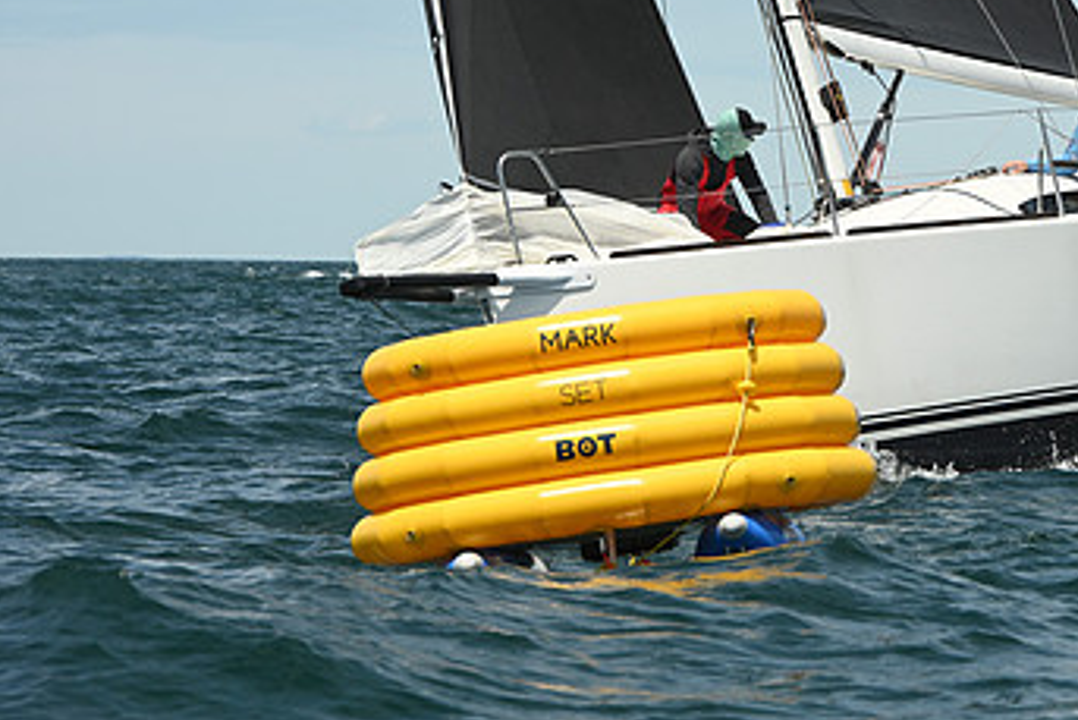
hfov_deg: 6.9
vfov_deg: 4.6
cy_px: 231
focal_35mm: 296
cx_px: 908
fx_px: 8867
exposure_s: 1/1000
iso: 320
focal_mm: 175
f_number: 9
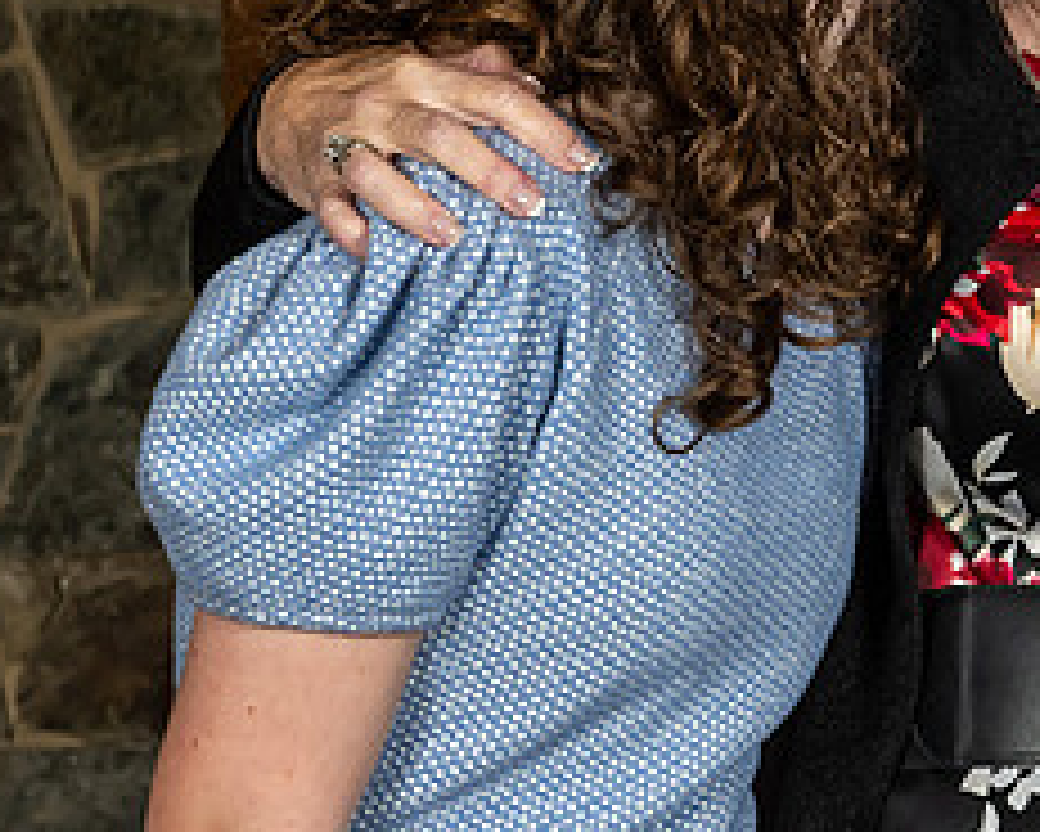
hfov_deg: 8.2
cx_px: 1148
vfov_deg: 6.6
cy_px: 178
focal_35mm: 233
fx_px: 7175
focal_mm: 50
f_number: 8
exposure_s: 1/200
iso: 640
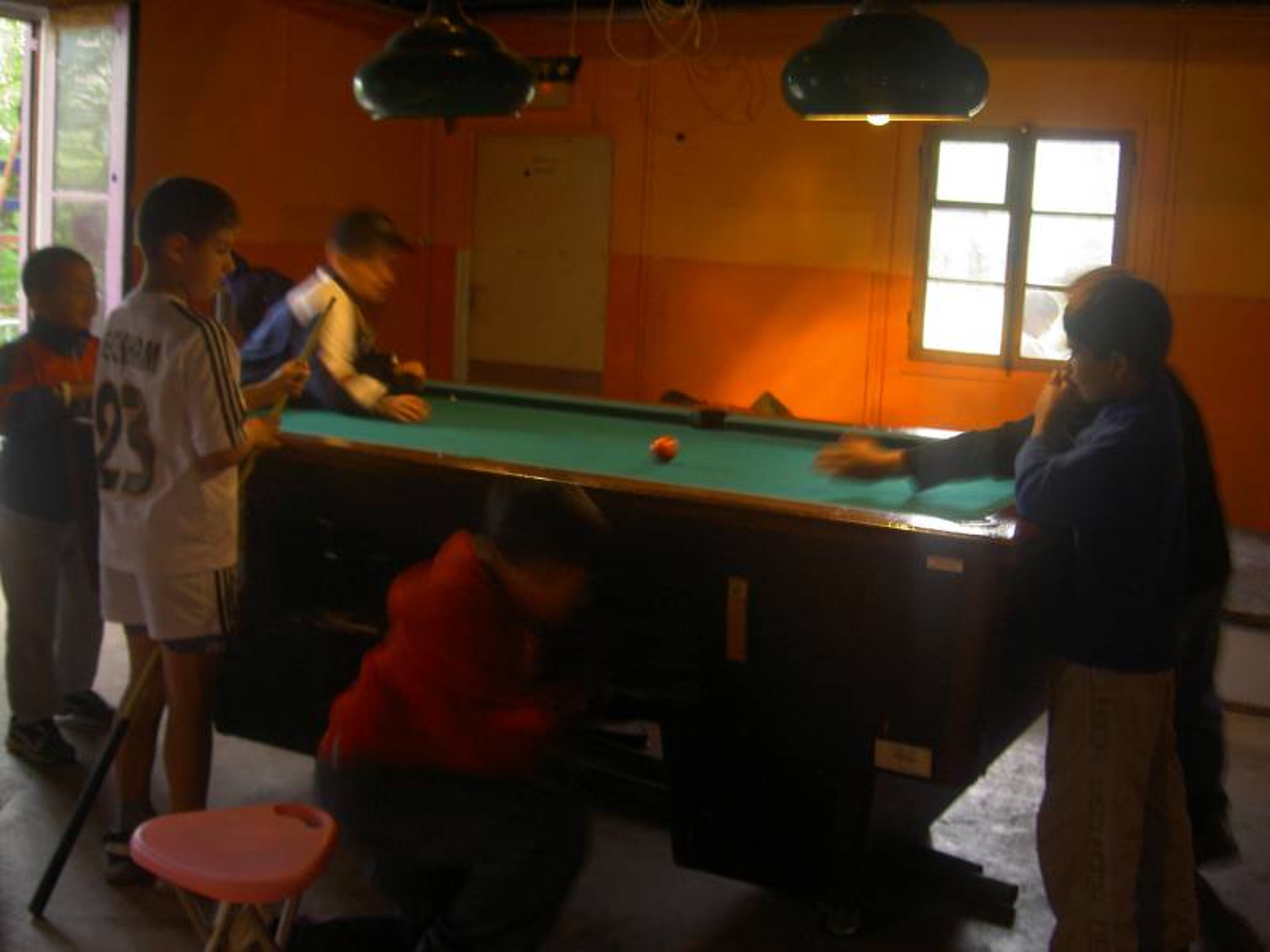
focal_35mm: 39
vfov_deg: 36.8
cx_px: 635
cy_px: 476
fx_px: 1431
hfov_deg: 47.9
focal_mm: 8
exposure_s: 1/8
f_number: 2.8
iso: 100
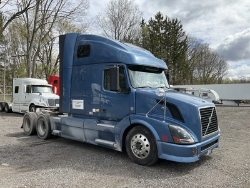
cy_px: 94
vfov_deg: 48.2
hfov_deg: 61.7
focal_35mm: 29
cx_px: 125
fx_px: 209
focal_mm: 3
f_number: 1.8
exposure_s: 1/1311
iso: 25
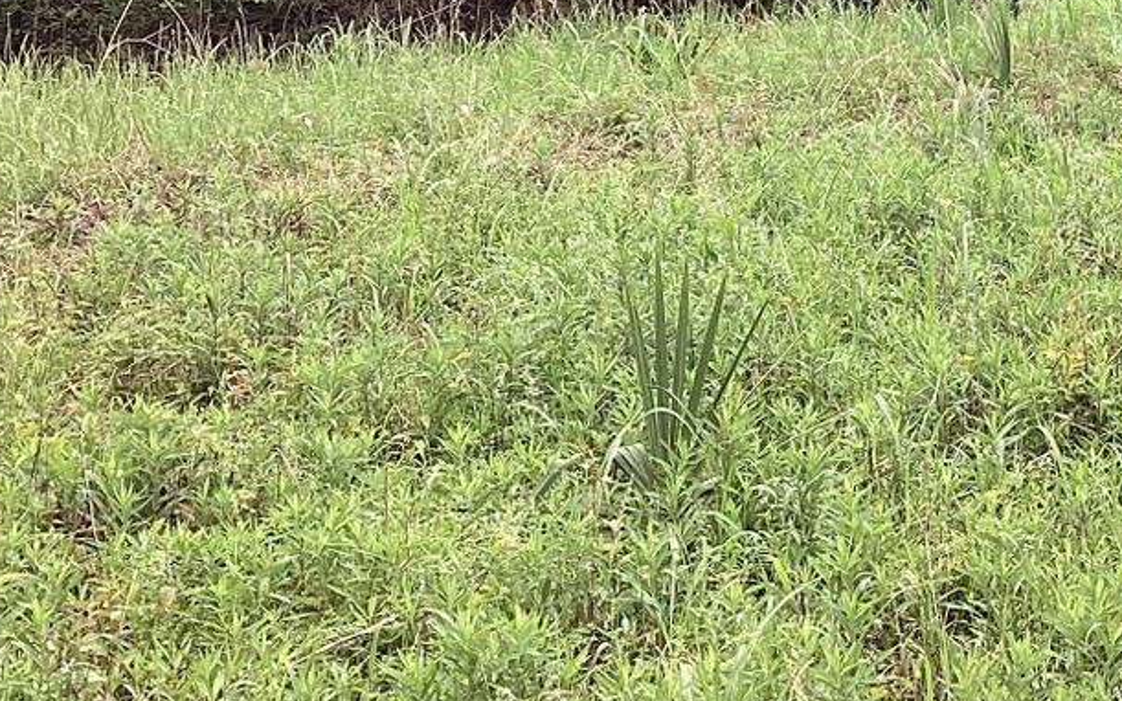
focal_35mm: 86
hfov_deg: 23.6
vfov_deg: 14.2
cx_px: 942
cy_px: -363
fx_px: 2630
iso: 32
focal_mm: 3.3
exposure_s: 1/120
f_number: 2.4
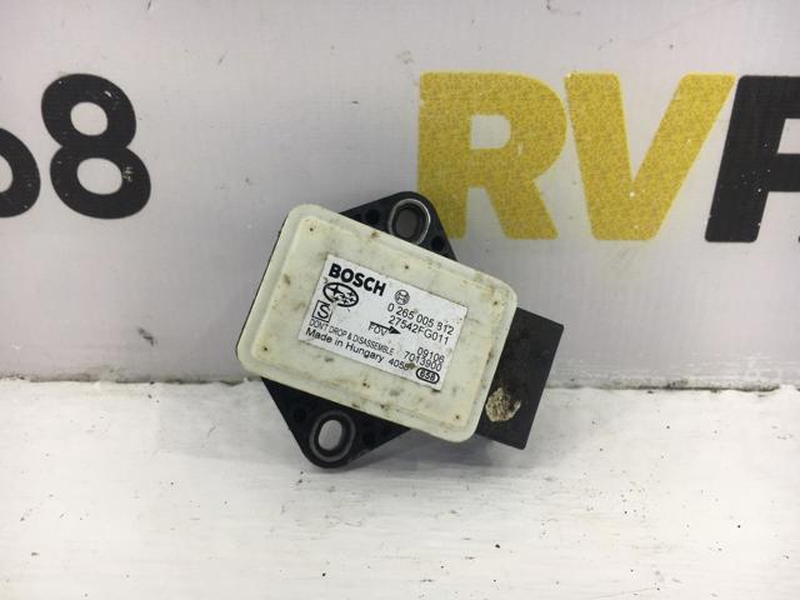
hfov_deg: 61.7
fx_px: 670
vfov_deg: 48.2
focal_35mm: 29
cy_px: 300
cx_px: 400
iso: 40
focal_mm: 4.15
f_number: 2.2
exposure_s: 1/100
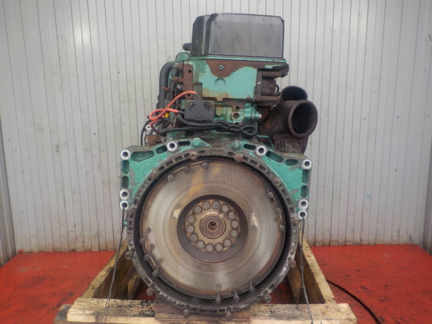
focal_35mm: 30
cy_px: 162
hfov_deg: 60.0
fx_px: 374
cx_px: 216
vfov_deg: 46.8
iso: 140
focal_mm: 4.1
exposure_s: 1/30
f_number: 3.3
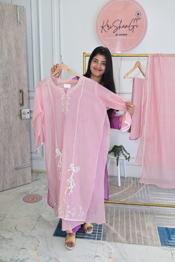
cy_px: 131
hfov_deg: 37.9
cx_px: 88
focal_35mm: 35
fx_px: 255
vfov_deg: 54.4
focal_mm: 35
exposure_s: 1/160
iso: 400
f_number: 6.3
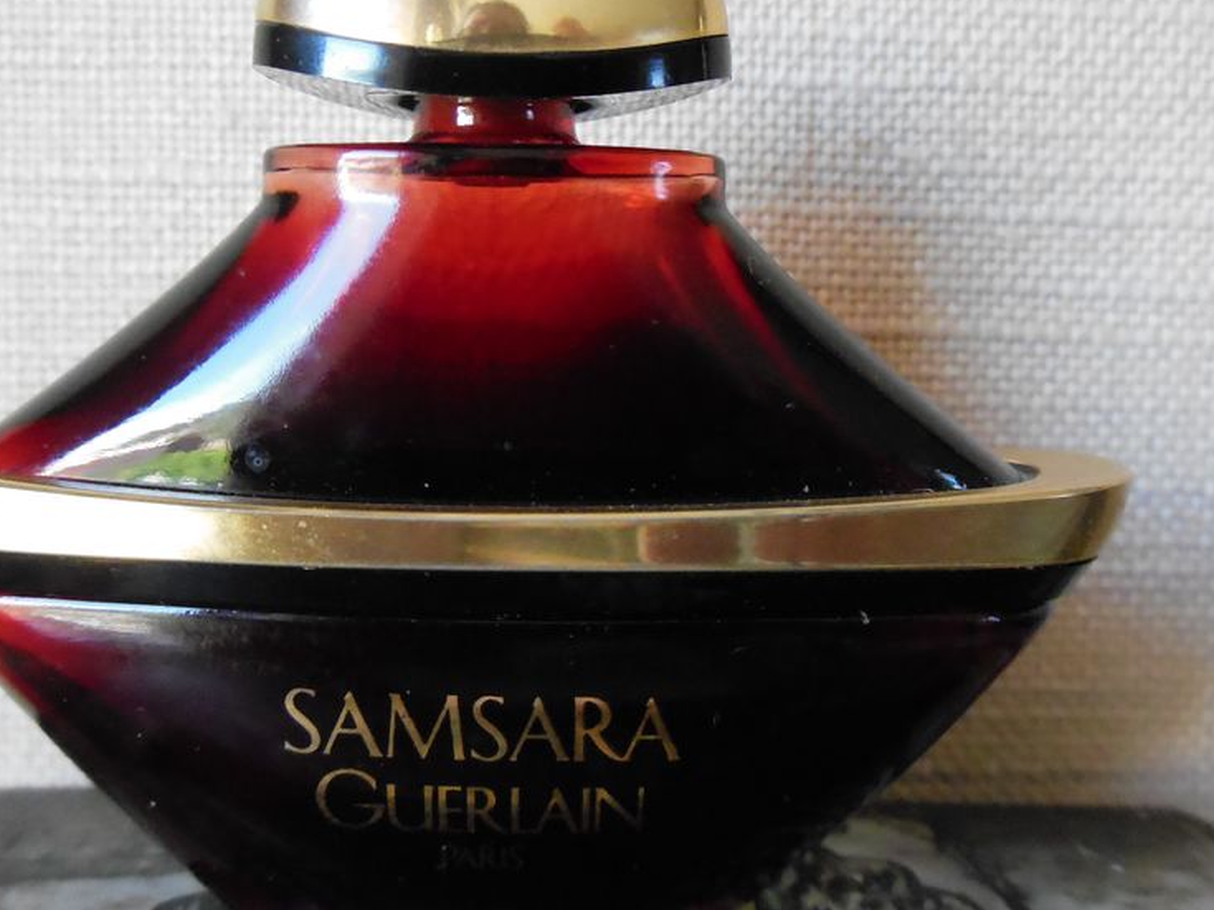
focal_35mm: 34
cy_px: 396
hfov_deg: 53.9
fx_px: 1192
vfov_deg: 41.7
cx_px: 550
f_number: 3.2
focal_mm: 4.5
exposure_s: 1/200
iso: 1600
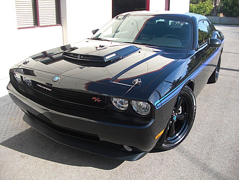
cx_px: 120
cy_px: 90
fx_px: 249
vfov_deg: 39.7
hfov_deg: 51.4
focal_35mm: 36
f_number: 2.8
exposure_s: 1/320
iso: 50
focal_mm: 6.3
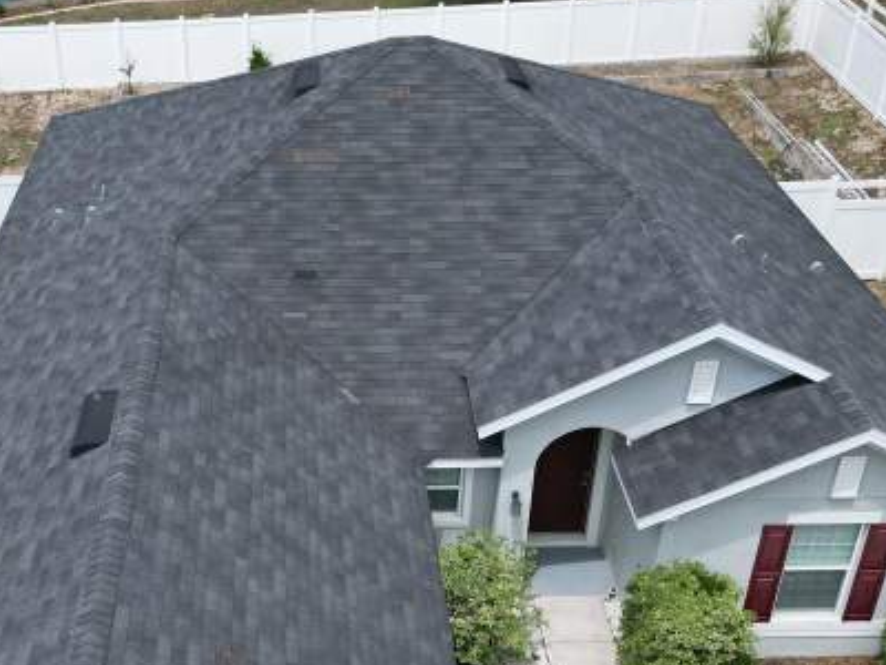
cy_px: 494
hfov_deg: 39.2
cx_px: 303
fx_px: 1229
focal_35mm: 48
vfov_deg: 29.8
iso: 160
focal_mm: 6.72
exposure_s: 1/4000
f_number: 1.7
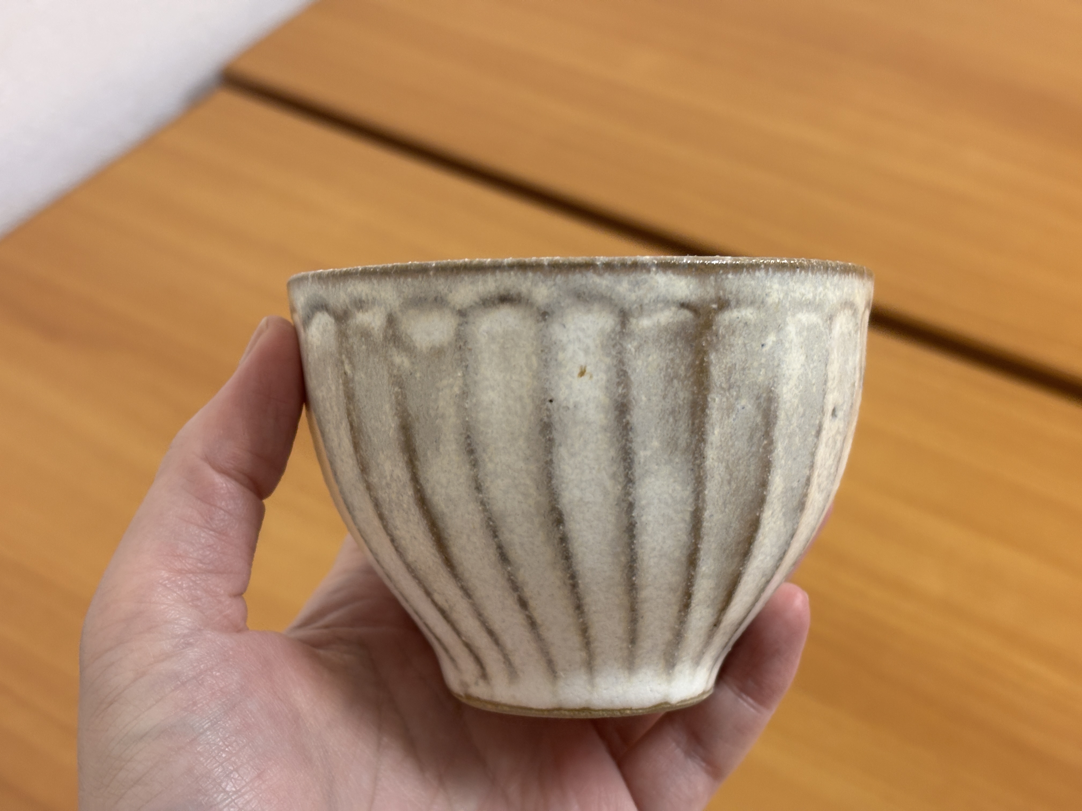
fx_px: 1625
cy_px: 406
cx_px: 541
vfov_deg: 28.0
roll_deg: -0.1
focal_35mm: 52
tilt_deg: -43.0
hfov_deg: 36.8
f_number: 1.6
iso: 80
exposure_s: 1/50
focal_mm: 5.96
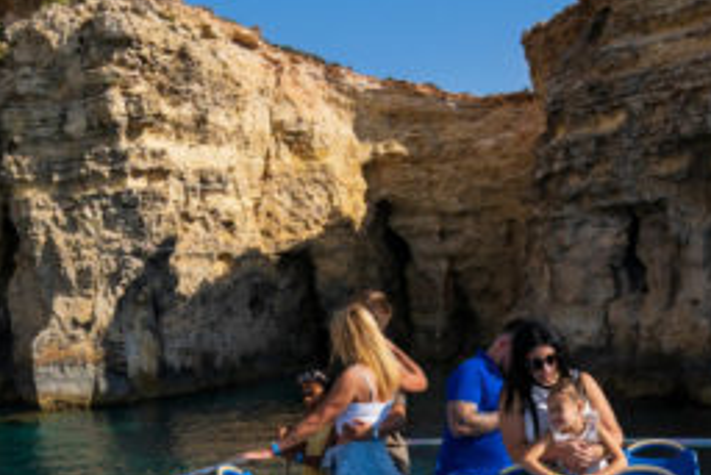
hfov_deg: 31.4
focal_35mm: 64
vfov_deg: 19.8
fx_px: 1265
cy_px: 593
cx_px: 303
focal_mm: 16
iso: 250
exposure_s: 1/2000
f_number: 5
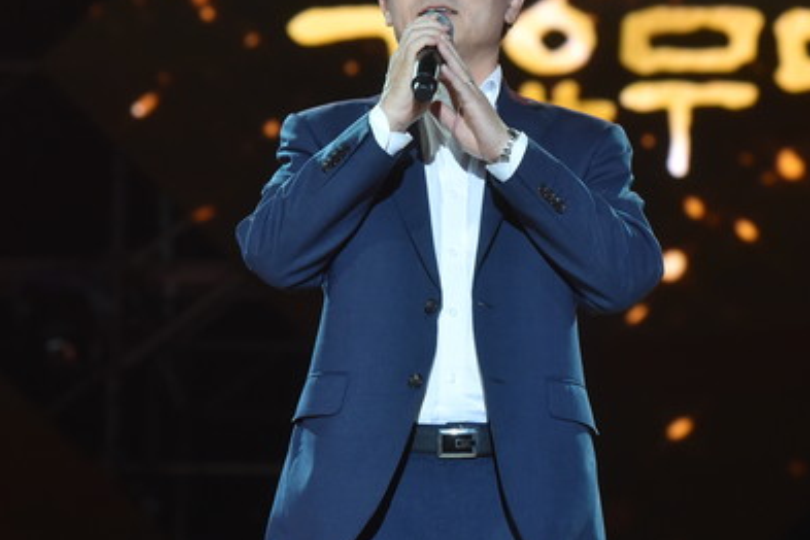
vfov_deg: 6.4
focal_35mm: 214
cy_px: 173
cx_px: 460
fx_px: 4815
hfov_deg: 9.6
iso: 4000
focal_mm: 145
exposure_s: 1/250
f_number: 6.3
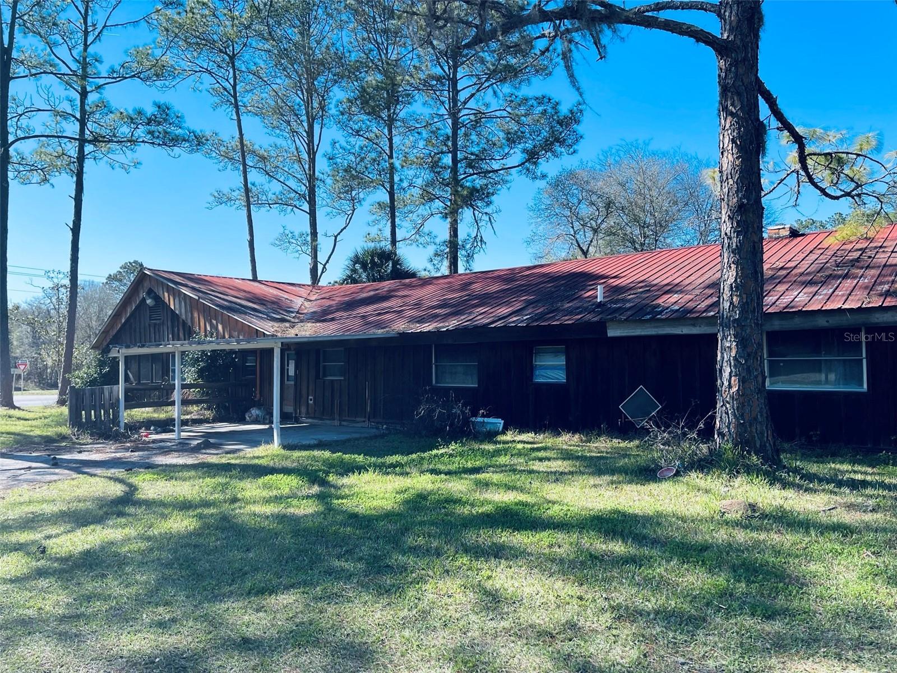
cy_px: 336
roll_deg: +0.1
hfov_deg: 67.3
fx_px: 674
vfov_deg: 53.1
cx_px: 448
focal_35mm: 26
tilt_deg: +0.5
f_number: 1.6
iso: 32
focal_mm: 5.1
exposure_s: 1/1553
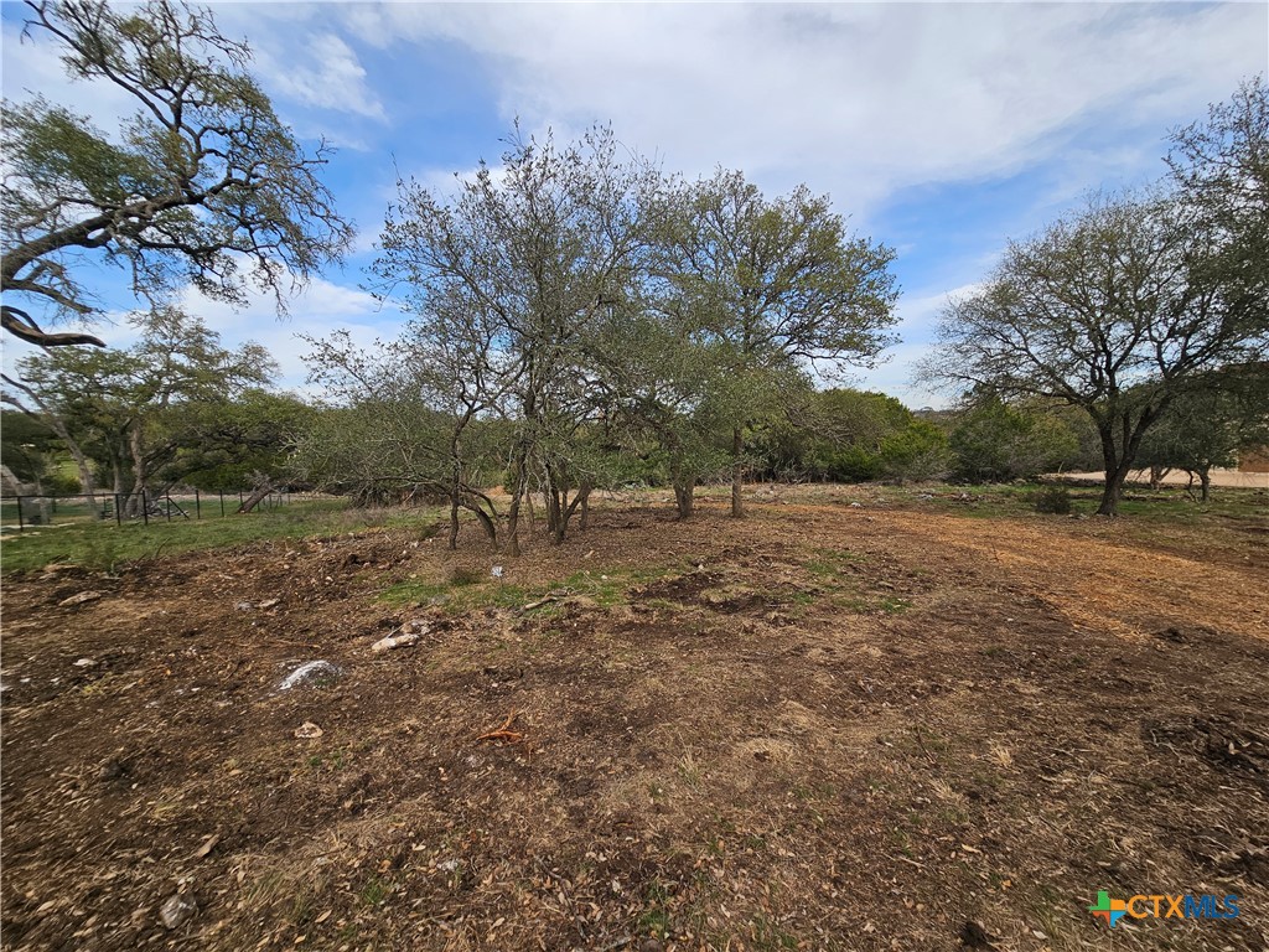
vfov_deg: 89.9
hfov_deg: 106.2
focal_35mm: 13
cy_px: 476
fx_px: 477
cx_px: 634
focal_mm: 2.2
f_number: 2.2
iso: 50
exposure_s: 1/1087
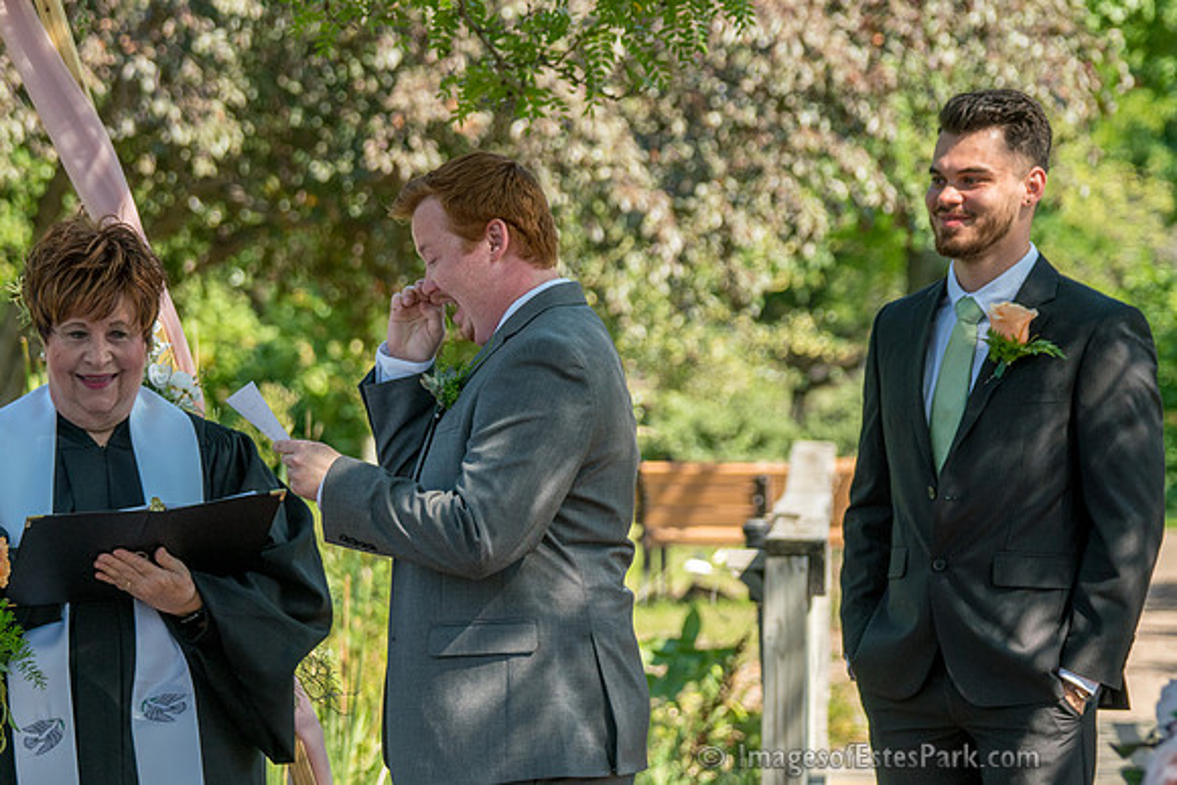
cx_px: 588
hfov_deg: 15.2
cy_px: 392
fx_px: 4415
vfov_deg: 10.2
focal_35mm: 135
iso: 500
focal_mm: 135
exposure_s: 1/640
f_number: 5.6
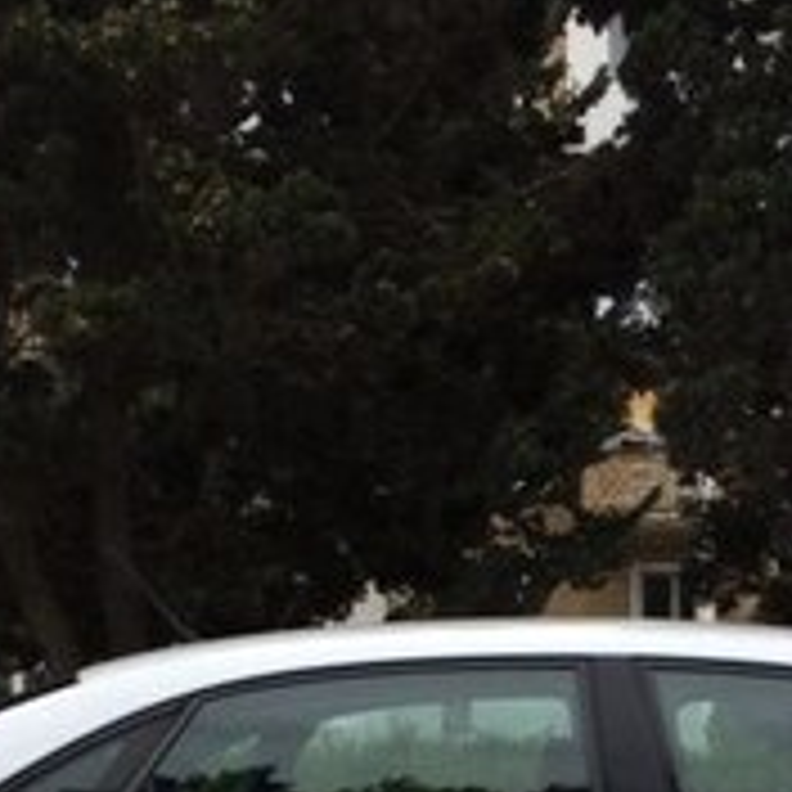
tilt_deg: -8.2
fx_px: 2485
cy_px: 1001
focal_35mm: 96
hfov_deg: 17.8
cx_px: 702
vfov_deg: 17.1
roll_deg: +0.3
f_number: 2.2
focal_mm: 4.15
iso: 32
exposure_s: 1/526
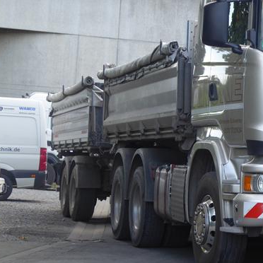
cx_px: 239
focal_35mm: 116
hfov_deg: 14.9
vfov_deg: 15.0
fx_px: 997
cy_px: 98
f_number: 4.3
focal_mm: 10.9
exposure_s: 1/100
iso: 100
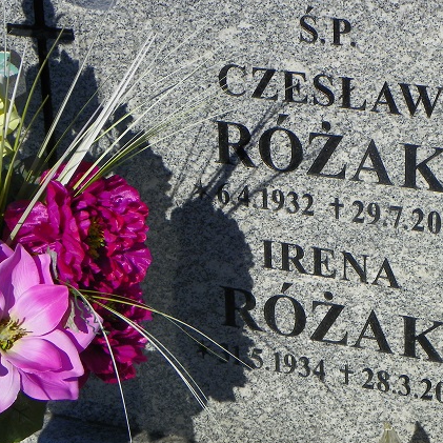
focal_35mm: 117
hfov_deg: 14.9
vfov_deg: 14.9
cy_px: 219
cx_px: 310
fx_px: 1694
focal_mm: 15.5
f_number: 5.6
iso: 64
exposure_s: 1/500
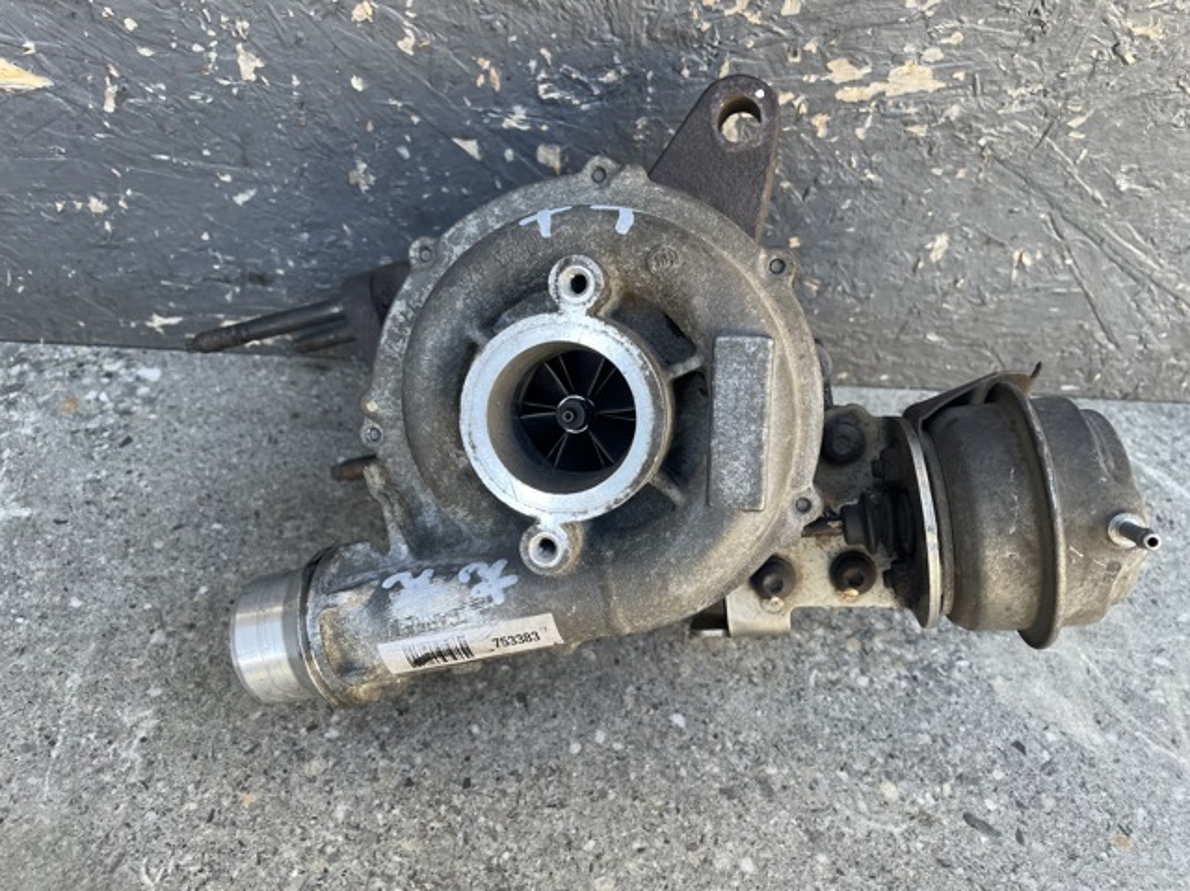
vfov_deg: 53.0
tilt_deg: -42.3
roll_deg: -4.4
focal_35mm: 26
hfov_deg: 67.3
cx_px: 595
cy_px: 446
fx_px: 893
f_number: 1.6
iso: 64
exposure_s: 1/121
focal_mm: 4.2
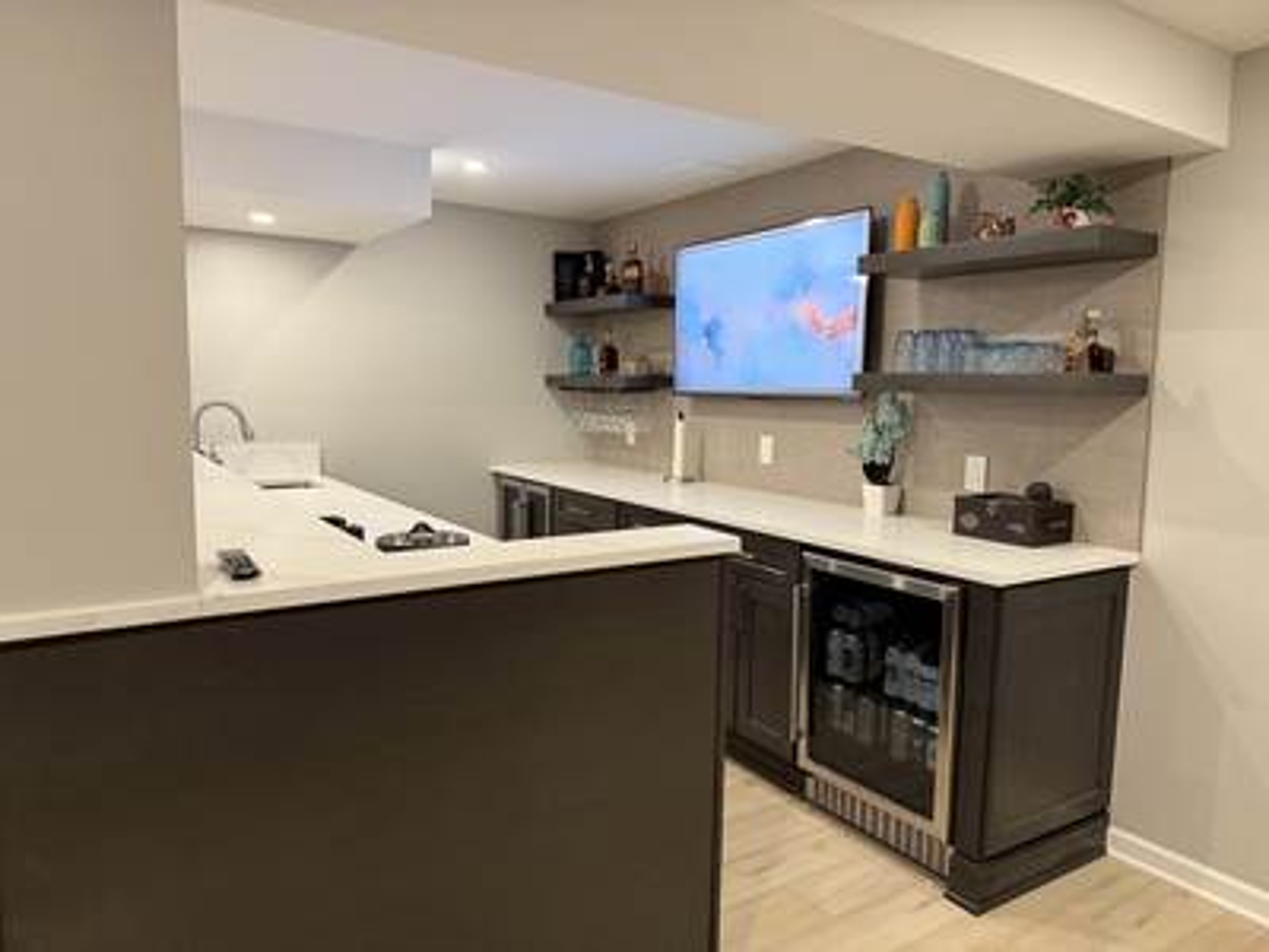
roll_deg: -0.8
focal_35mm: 24
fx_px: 880
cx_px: 634
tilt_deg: -7.6
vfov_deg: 56.8
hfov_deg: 71.6
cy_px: 476
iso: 250
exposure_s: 1/60
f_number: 1.78
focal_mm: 6.76
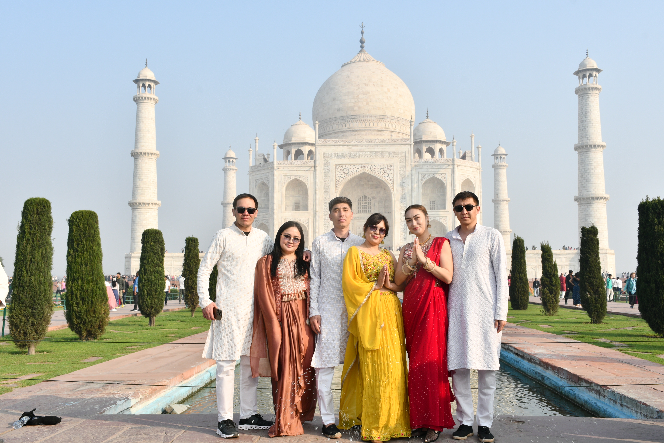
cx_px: 332
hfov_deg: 53.1
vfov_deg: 36.9
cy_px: 222
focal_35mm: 36
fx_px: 664
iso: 160
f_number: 11
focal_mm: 24
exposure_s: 1/200
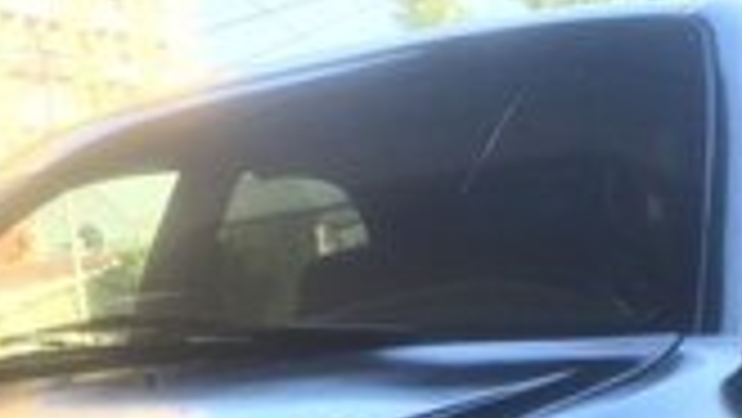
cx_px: 477
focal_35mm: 95
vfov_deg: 11.1
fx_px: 1870
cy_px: 948
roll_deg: +10.1
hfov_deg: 22.4
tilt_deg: -20.5
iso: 32
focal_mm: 4.15
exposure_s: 1/218
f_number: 2.2
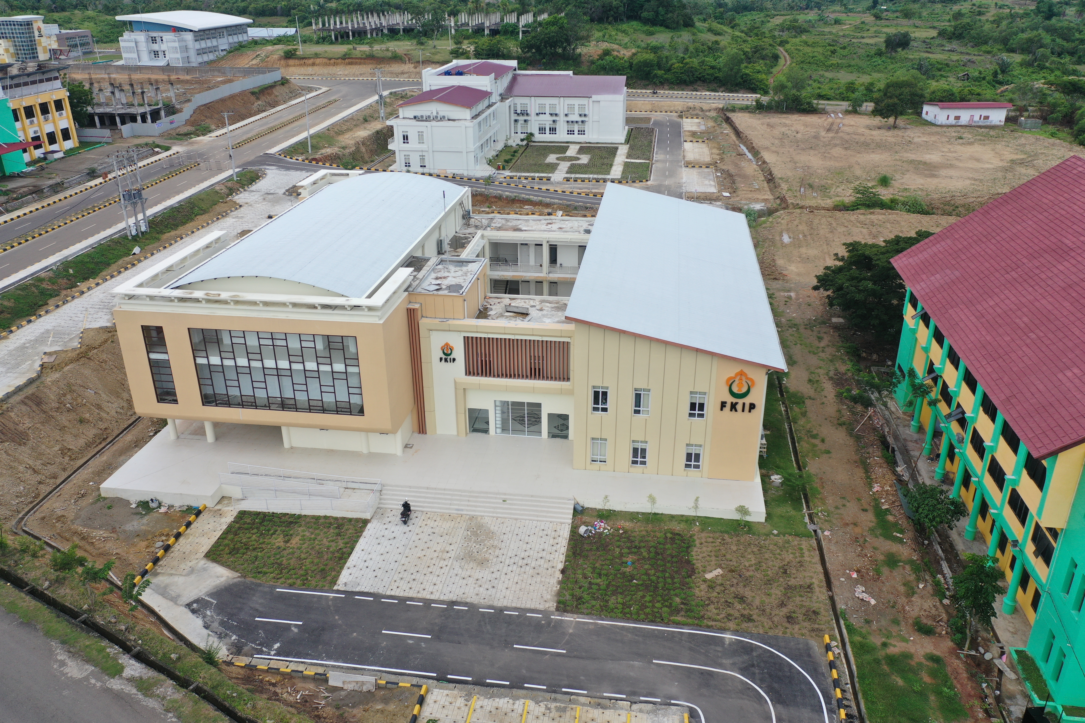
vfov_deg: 46.4
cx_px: 542
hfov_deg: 65.5
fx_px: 844
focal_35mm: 28
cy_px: 362
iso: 100
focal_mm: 10.26
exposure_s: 1/1000
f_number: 3.2
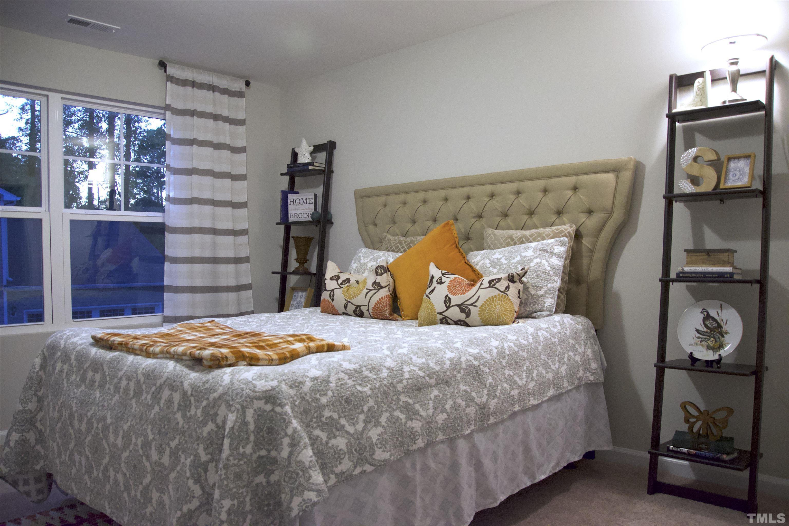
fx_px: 592
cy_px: 263
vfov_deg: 47.9
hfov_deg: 67.4
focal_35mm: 27
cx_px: 394
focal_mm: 18
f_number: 3.5
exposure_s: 1/125
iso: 2200
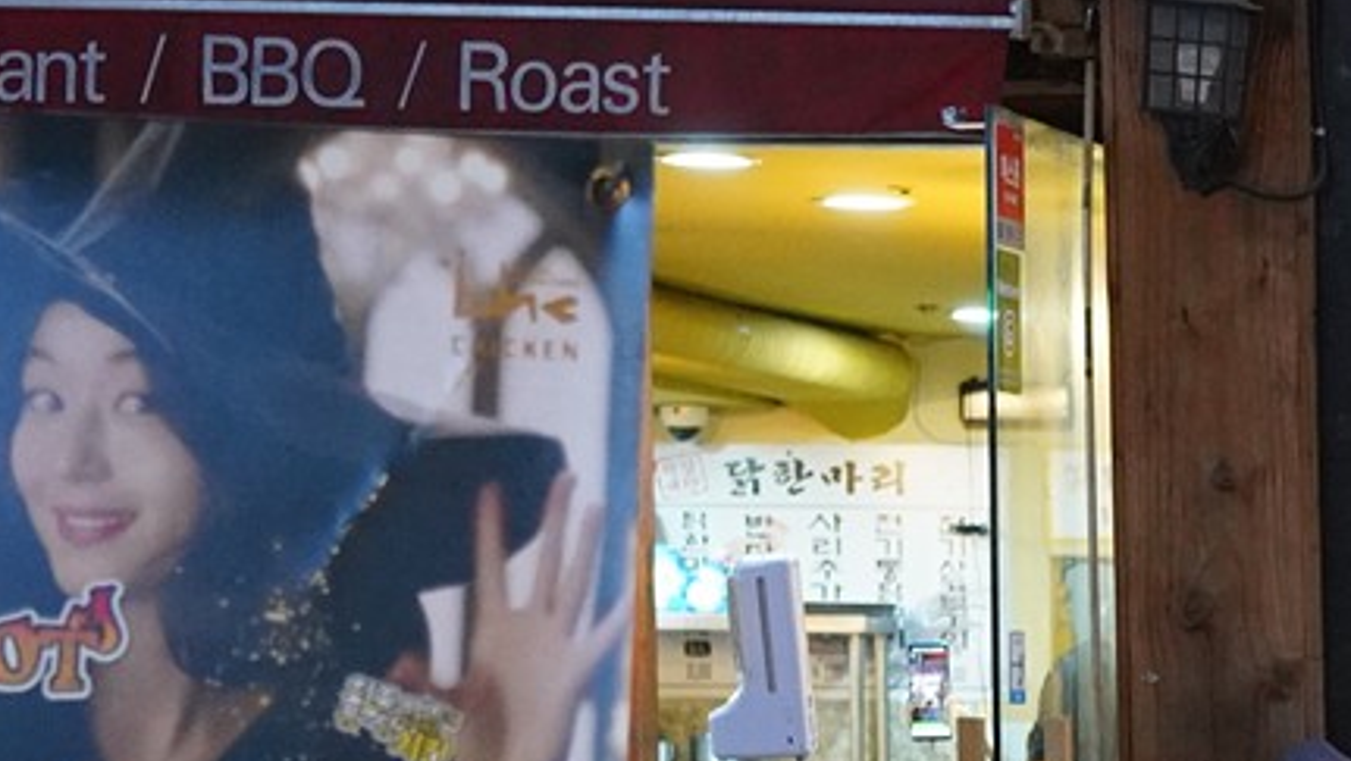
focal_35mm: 170
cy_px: 1268
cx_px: 2517
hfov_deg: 11.6
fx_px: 6093
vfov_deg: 7.0
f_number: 3.2
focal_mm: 35
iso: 3200
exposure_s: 1/125
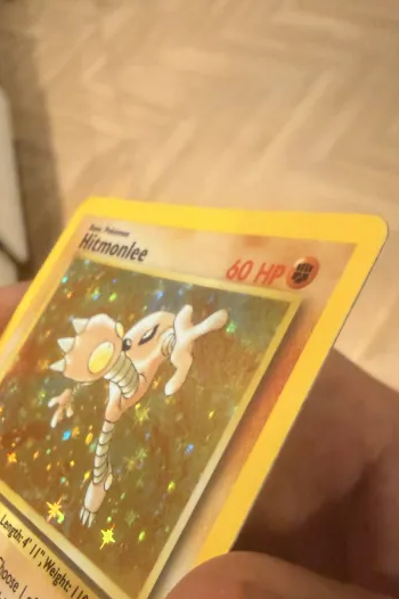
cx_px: 217
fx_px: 633
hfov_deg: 35.0
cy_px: 428
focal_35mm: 38
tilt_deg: -61.6
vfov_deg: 49.3
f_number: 2.2
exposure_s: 1/50
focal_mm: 2.22
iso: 500
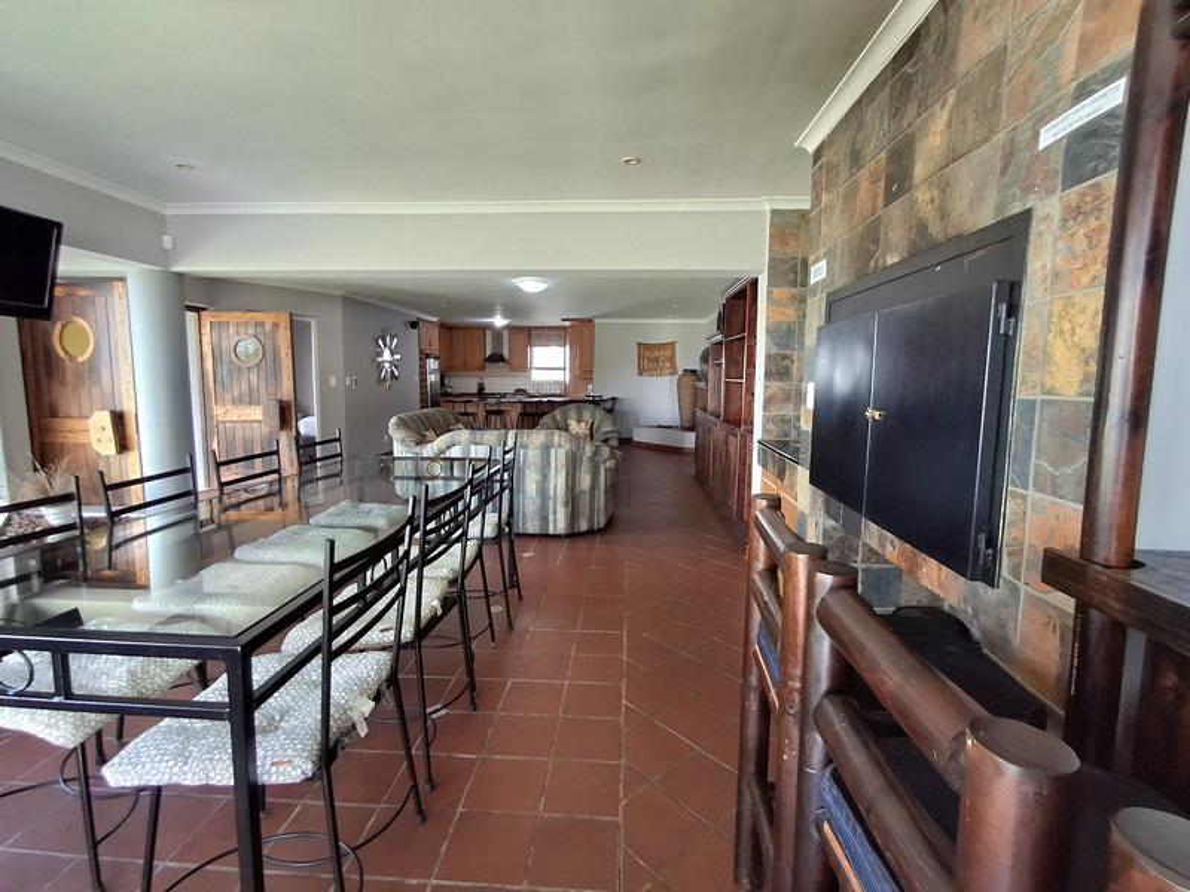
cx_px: 595
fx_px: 550
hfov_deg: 94.5
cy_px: 446
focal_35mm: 16
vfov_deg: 78.1
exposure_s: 1/40
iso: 80
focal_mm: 1.64
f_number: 2.2
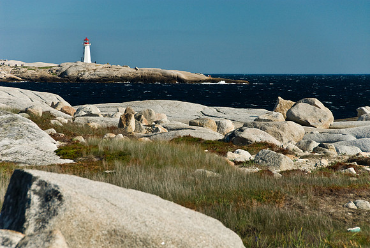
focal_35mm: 180
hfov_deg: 11.4
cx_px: 185
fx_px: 1852
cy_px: 124
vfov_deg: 7.6
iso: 200
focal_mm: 120
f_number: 8
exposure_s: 1/400
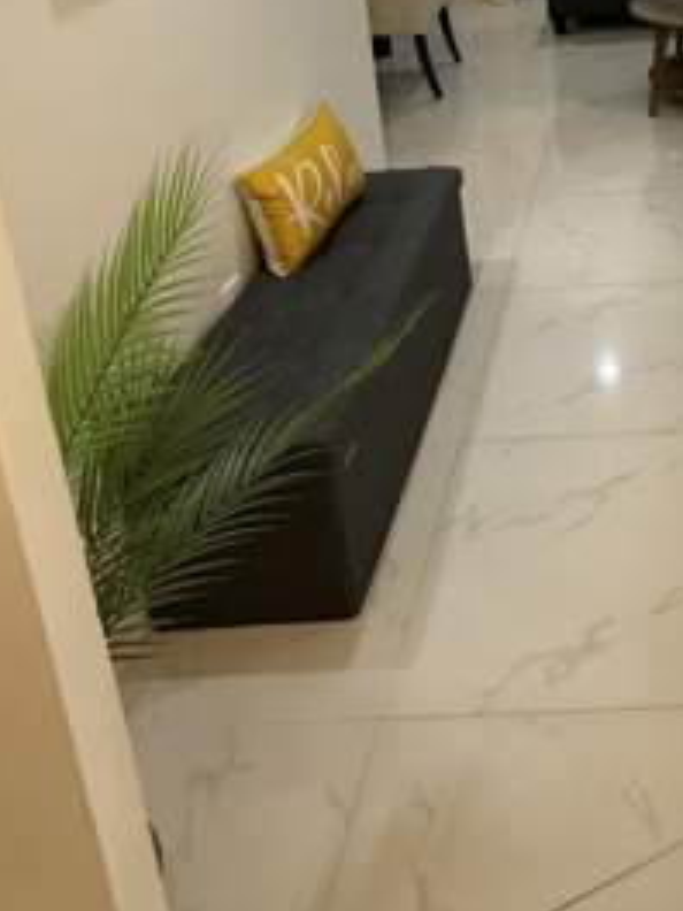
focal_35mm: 34
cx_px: 649
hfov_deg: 38.2
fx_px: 894
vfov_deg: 44.8
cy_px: -21
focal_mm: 2.22
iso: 320
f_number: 2.2
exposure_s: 1/120
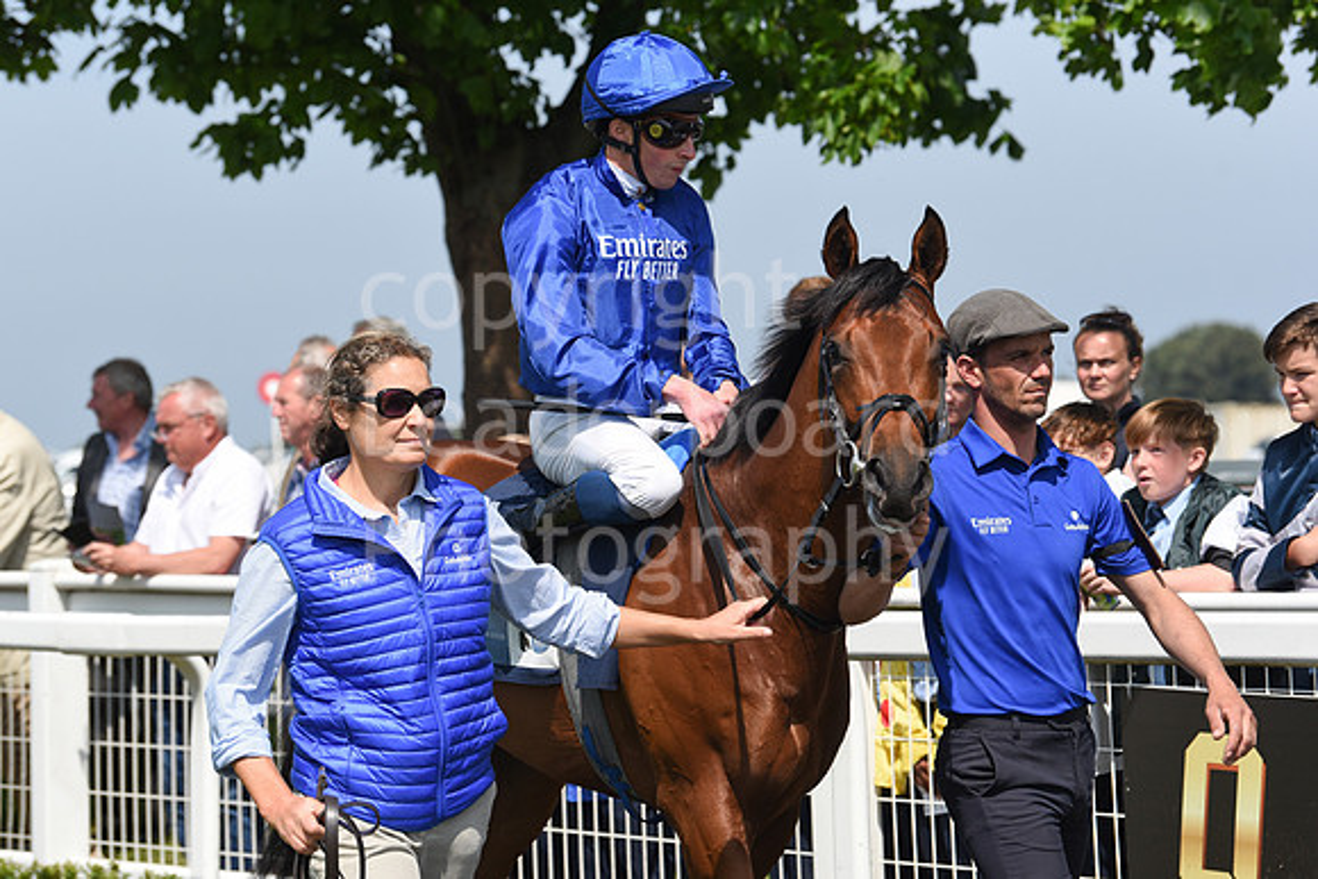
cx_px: 659
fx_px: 4943
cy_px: 440
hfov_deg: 15.2
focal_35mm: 135
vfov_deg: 10.2
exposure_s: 1/2500
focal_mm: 135
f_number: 5.6
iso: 400
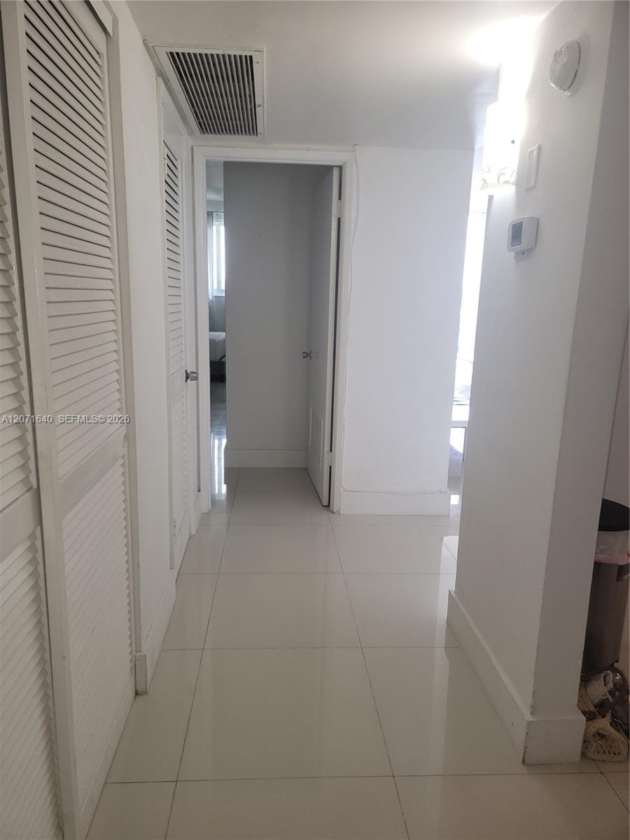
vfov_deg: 71.6
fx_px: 582
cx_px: 315
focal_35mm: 24
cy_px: 420
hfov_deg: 56.8
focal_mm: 6.7
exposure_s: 1/60
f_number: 1.8
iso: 80
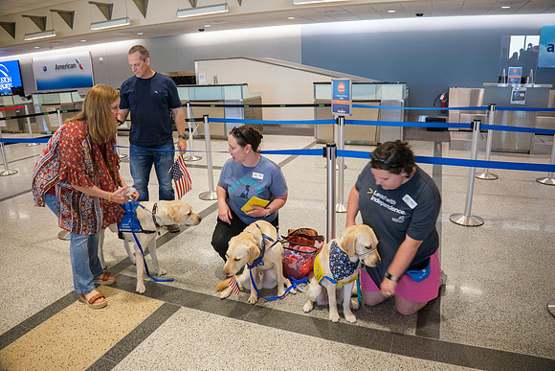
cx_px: 278
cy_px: 186
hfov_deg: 73.7
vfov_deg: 53.2
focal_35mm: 24
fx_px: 370
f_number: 4
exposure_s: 1/40
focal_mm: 16
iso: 800
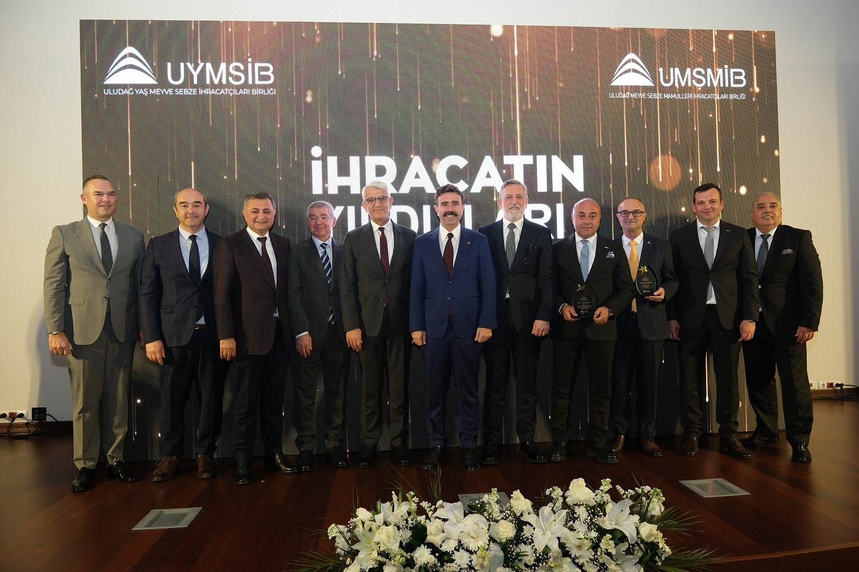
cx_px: 430
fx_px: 573
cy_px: 286
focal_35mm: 24
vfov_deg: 53.1
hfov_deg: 73.7
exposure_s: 1/100
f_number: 3.2
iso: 640
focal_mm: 16
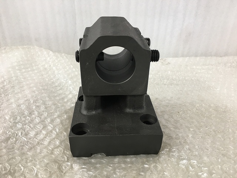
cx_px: 118
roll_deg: -1.7
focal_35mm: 29
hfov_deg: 61.7
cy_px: 89
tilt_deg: -25.3
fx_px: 199
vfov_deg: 48.2
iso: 25
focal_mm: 4.15
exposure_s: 1/30
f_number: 2.2
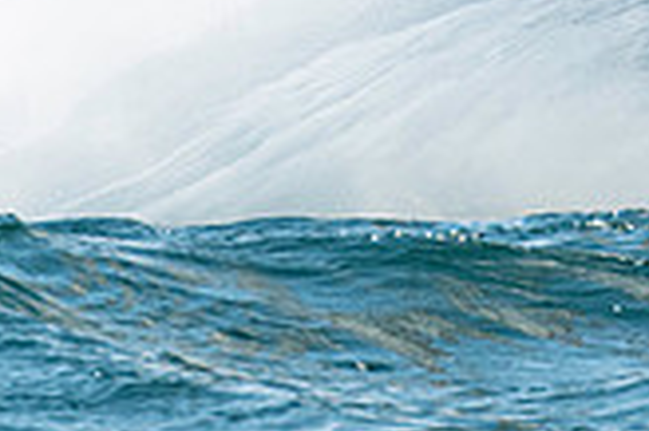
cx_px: 435
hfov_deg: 0.9
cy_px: -279
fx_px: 39153
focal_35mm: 2174
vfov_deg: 0.6
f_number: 5
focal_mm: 400
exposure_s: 1/3200
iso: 400
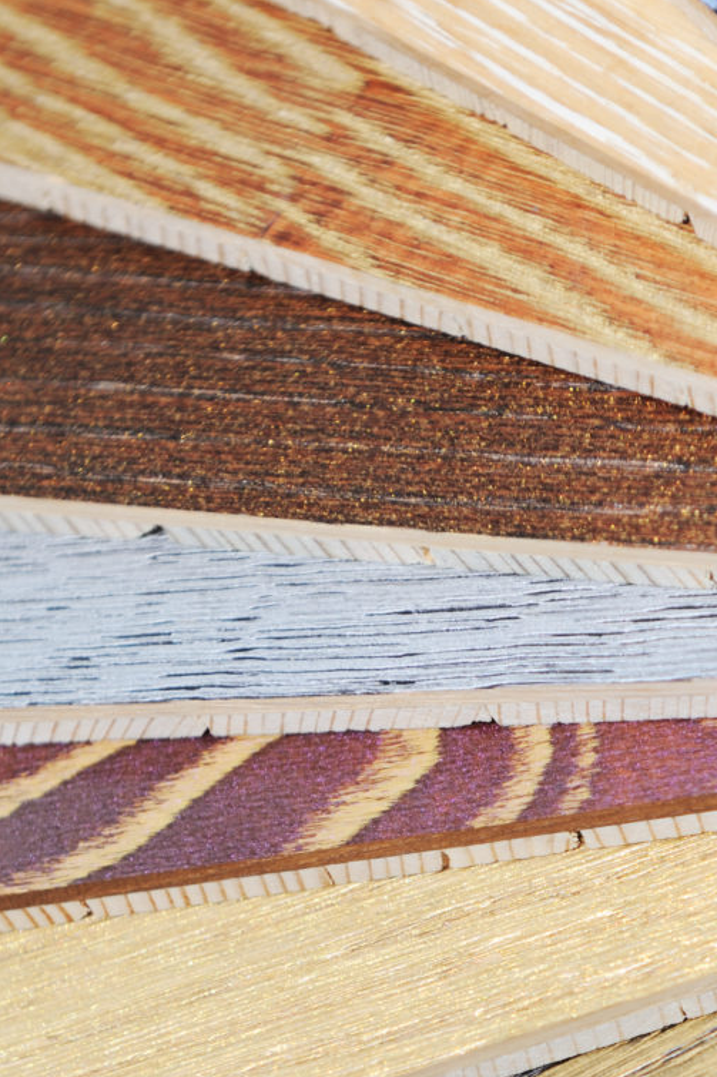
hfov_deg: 9.8
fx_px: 4154
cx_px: 596
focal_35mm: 139
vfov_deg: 14.7
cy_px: 859
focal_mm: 70
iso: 200
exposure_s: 1/100
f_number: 4.5
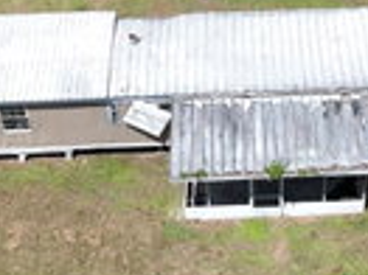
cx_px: 253
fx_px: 998
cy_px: 46
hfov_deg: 20.8
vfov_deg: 15.6
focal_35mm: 94
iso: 100
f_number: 3.2
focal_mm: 12.29
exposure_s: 1/2000
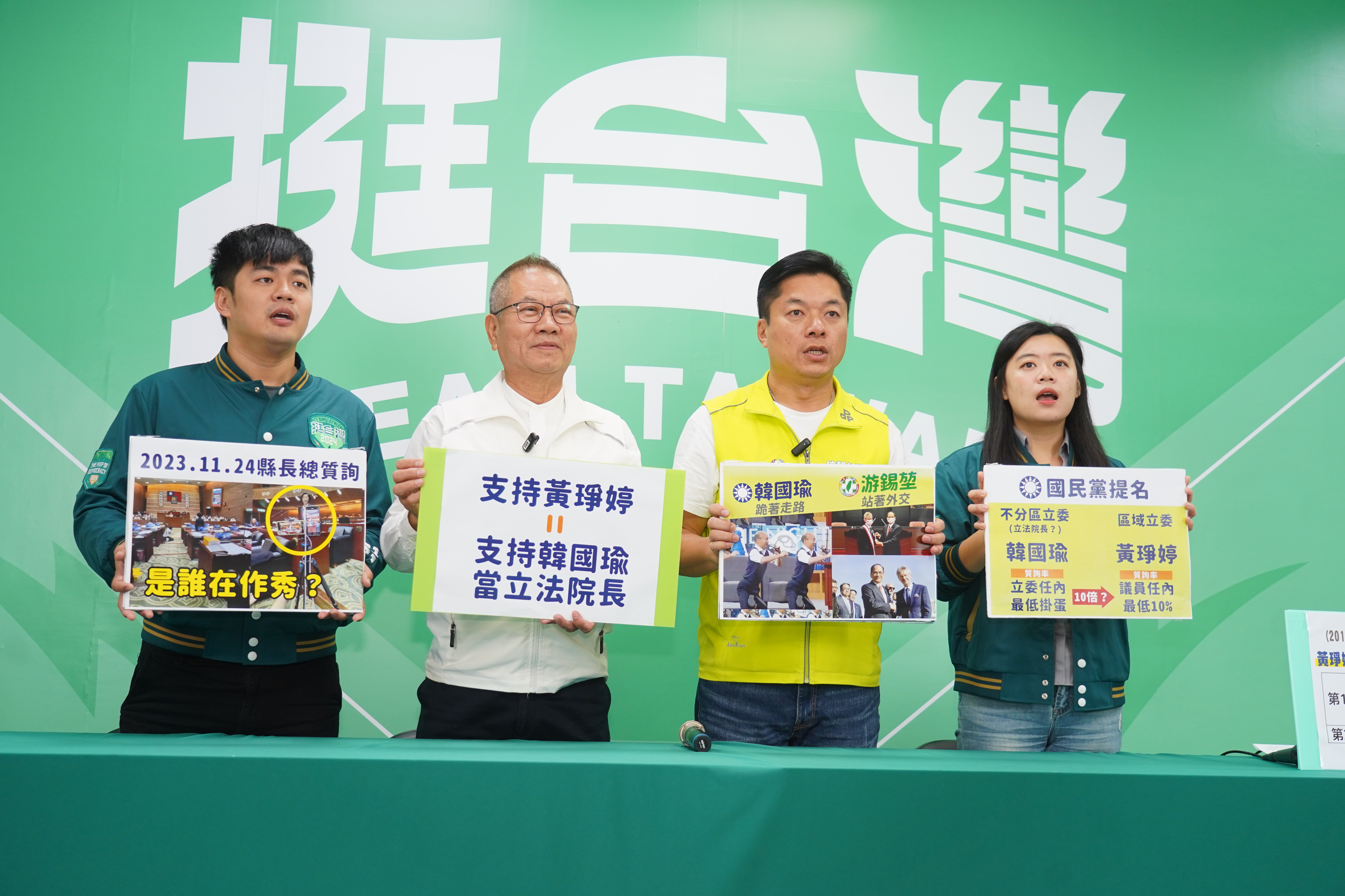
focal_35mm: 43
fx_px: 1606
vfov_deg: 31.2
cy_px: 448
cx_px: 672
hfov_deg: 45.4
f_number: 4
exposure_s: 1/125
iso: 640
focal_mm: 43
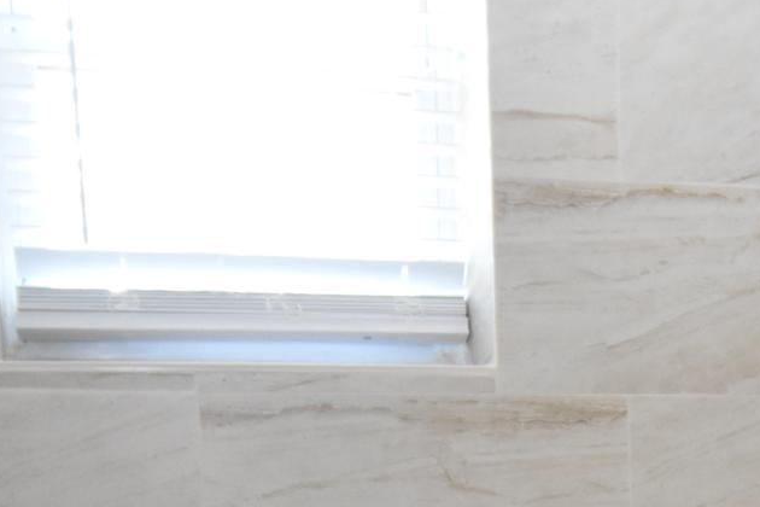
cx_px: 784
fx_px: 1647
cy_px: 732
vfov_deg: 16.2
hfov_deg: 24.6
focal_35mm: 78
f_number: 5.3
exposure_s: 1/125
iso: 2800
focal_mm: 16
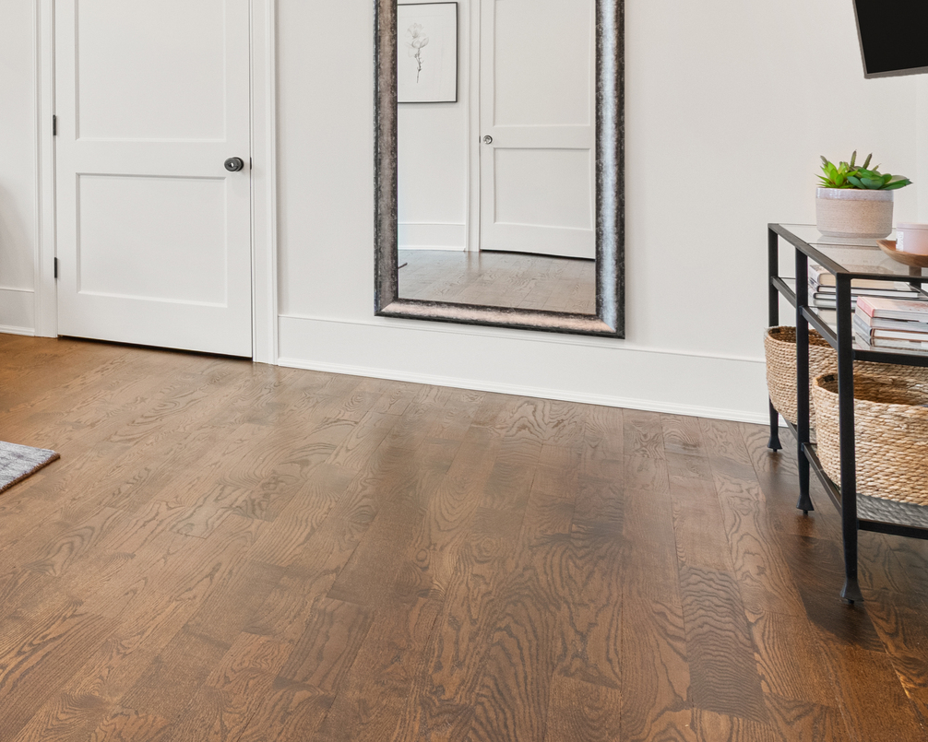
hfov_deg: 30.7
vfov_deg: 33.5
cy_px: 115
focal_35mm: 43
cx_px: -352
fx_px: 1181
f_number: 11
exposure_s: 1/1.25
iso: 250
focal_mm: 15
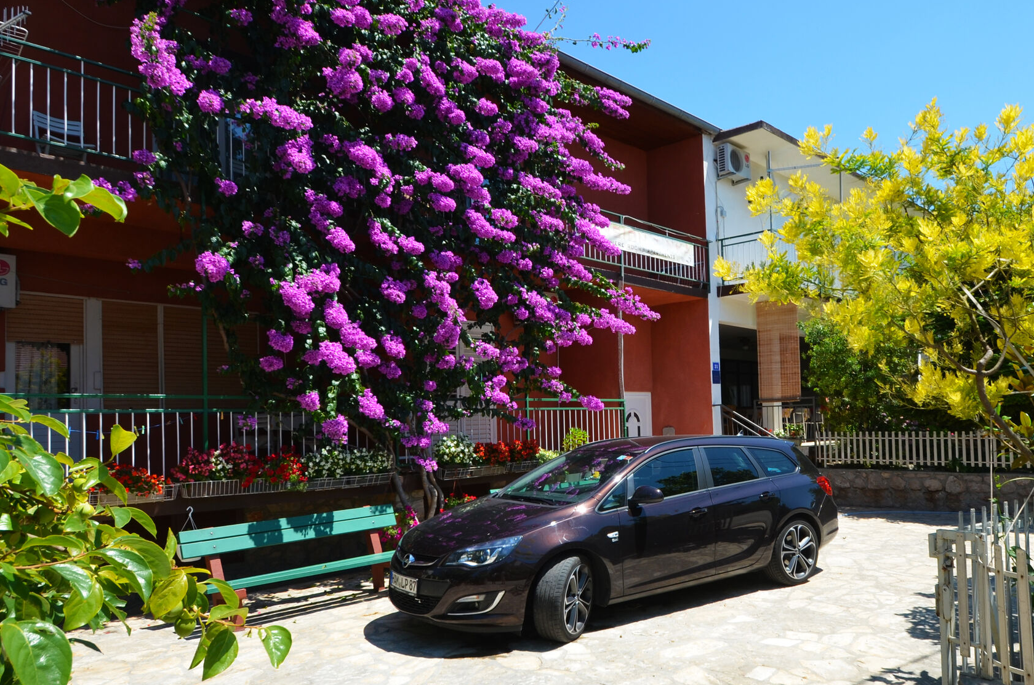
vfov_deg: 51.0
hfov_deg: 70.7
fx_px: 717
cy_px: 372
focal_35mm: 25
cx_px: 634
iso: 125
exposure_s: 1/250
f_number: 8
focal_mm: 10
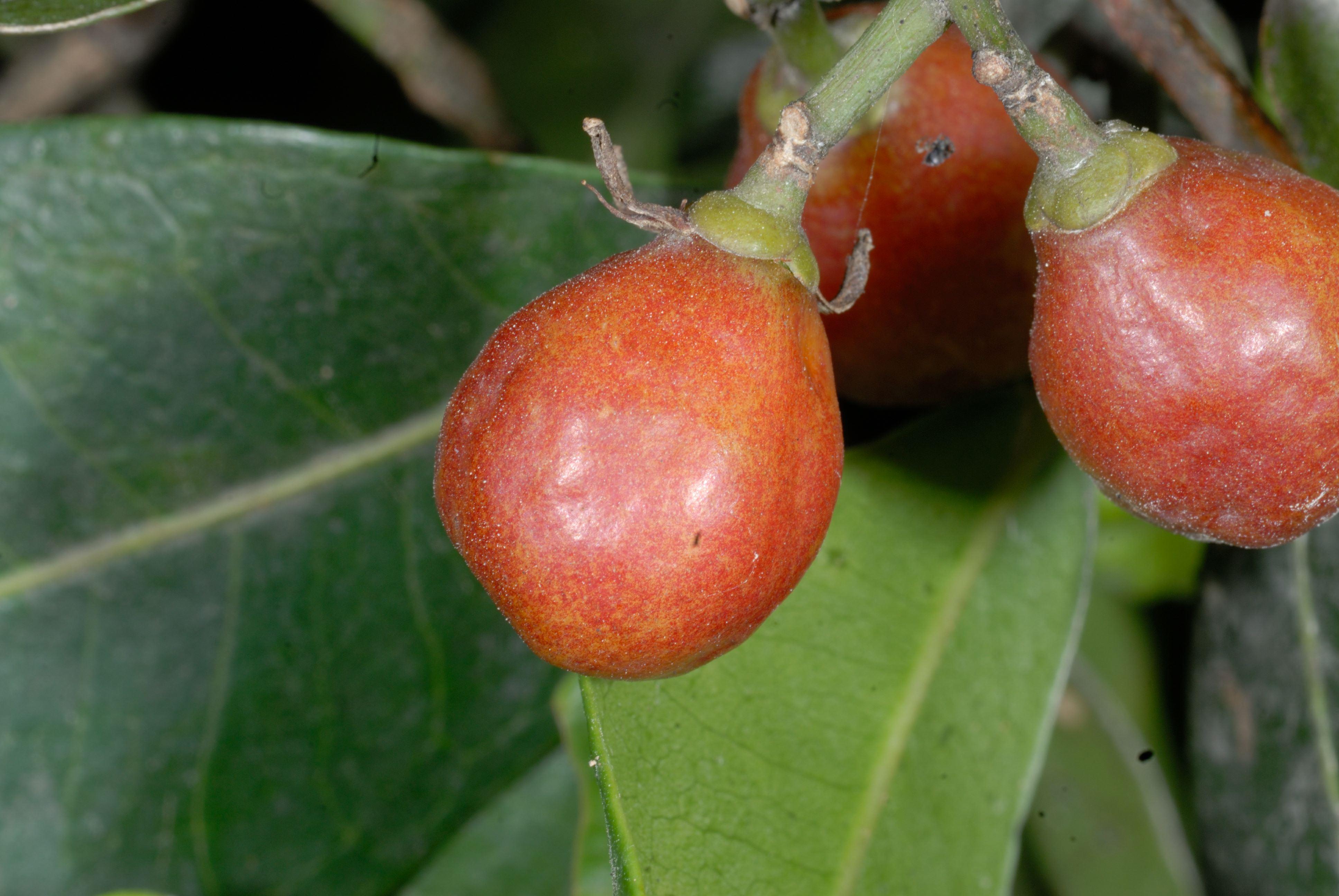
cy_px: 448
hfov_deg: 13.0
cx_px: 670
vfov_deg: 8.7
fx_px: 5865
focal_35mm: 158
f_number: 32
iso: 100
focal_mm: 105
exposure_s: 1/200
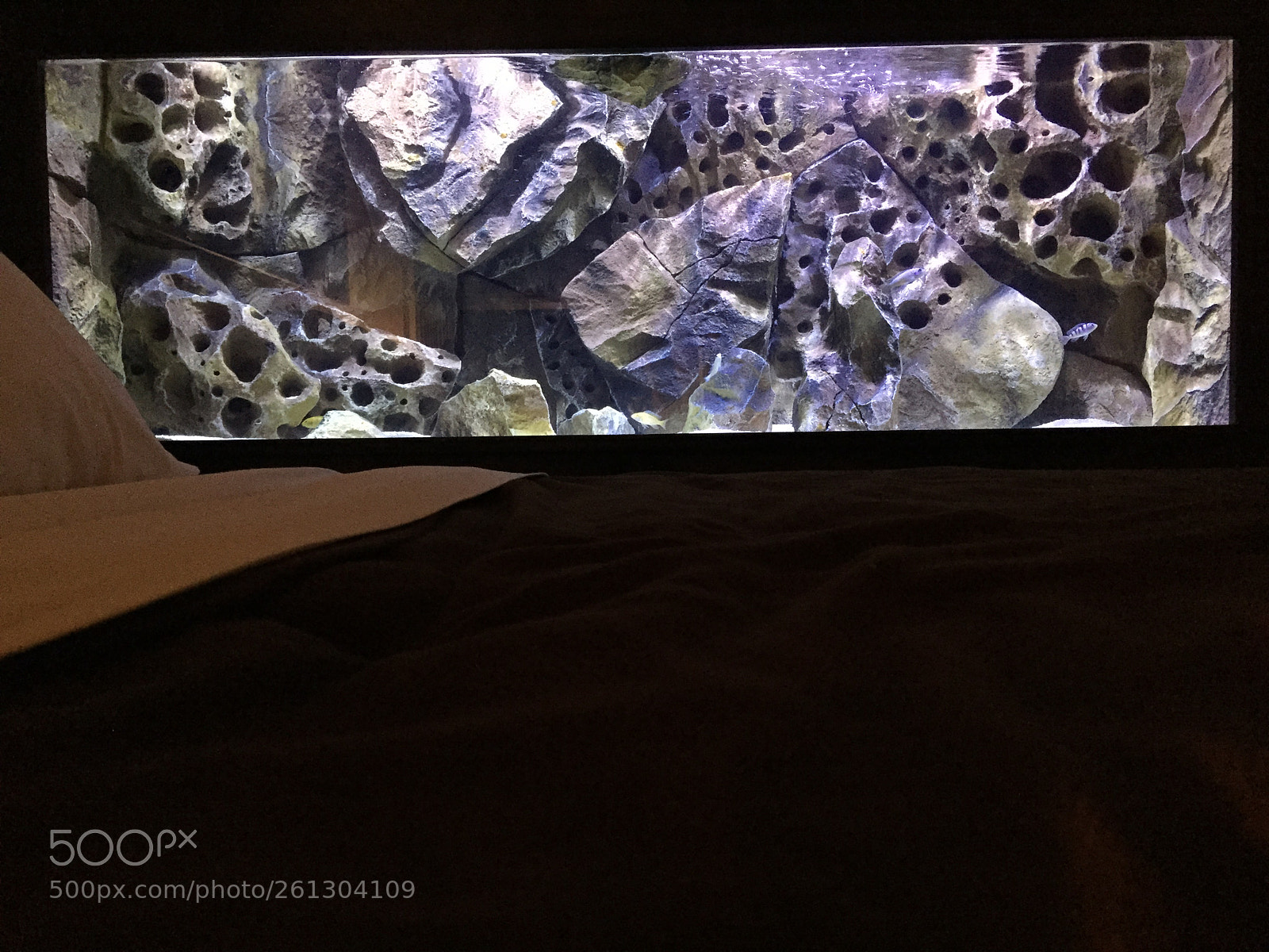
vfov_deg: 48.2
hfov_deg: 61.7
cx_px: 634
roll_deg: +1.0
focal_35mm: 29
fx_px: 1063
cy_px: 476
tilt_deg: -2.8
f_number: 2.2
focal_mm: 4.15
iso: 320
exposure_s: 1/15
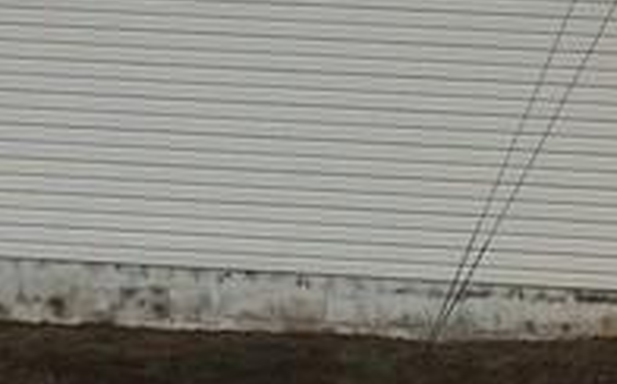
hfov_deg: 12.5
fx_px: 2704
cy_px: 138
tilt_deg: +0.2
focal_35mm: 161
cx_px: 850
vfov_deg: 8.1
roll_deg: -2.9
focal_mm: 4.15
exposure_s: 1/805
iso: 32
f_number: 2.2
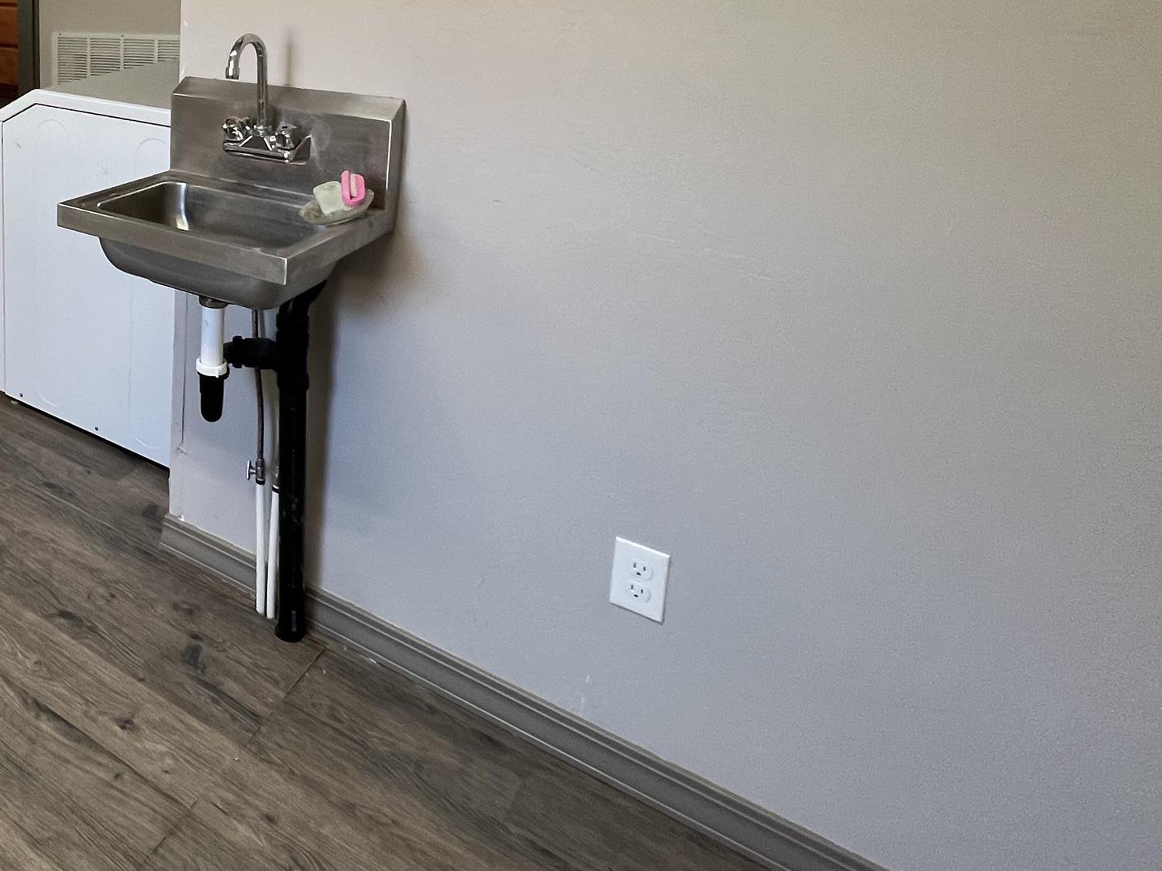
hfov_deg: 51.6
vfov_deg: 47.3
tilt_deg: -13.5
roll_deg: +0.5
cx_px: -10
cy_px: 124
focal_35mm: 27
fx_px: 906
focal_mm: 1.57
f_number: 1.8
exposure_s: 1/99
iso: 200
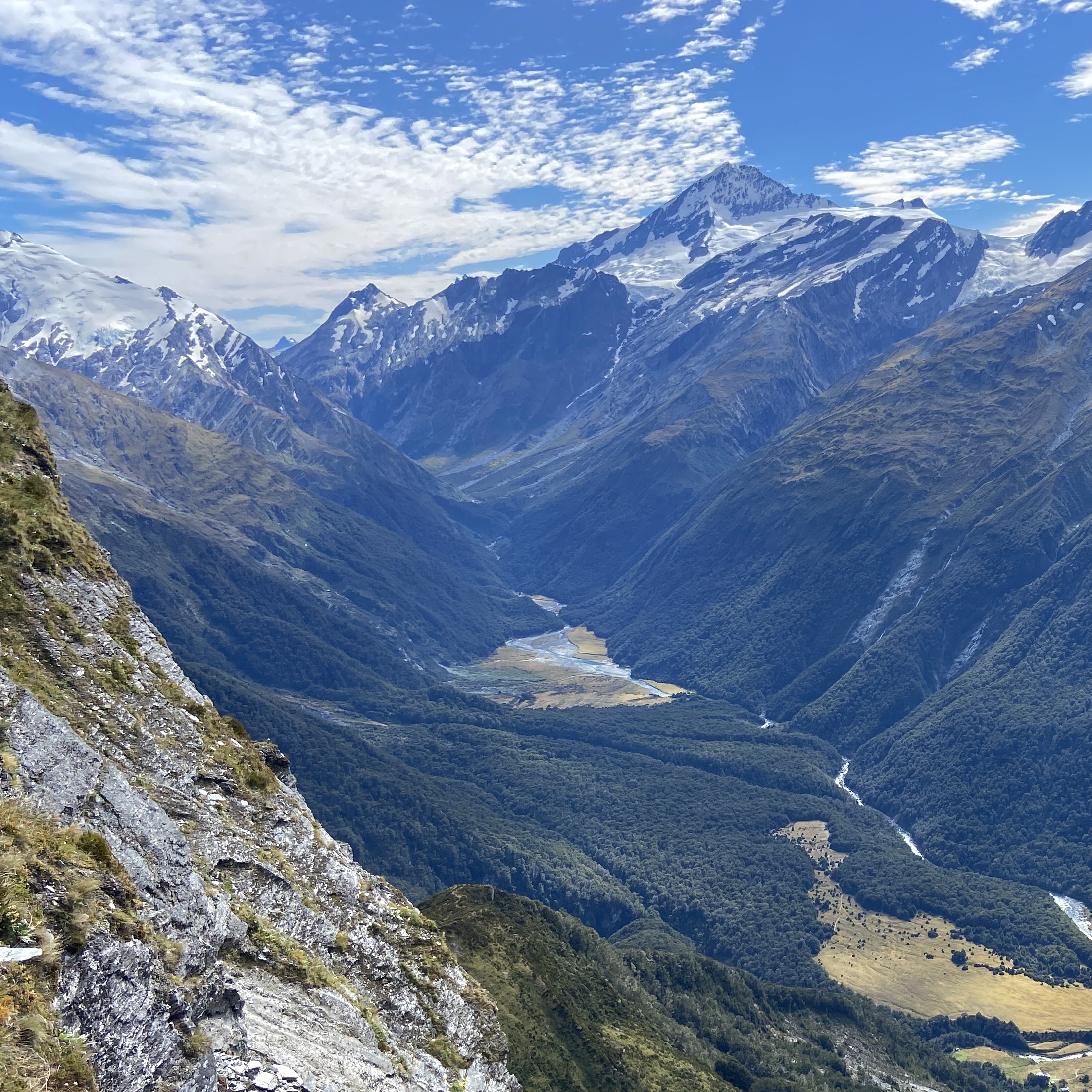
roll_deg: +2.4
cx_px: 866
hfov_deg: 38.6
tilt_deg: -14.8
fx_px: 1499
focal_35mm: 42
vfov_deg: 39.5
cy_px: 739
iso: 32
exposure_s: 1/1678
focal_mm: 4.25
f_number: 1.8
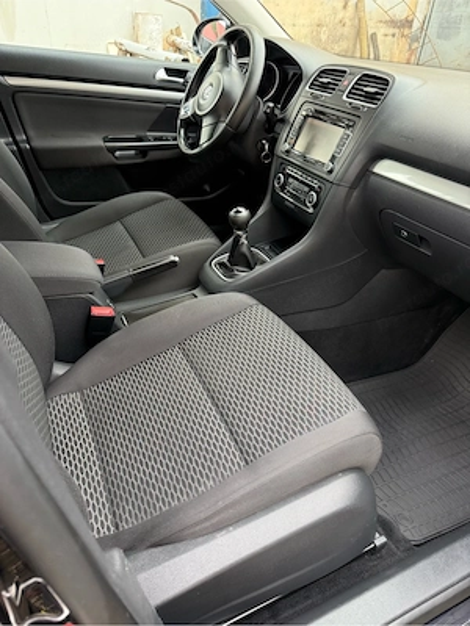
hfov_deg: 56.8
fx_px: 434
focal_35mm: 24
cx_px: 235
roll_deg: -6.3
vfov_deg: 71.6
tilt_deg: -34.4
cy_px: 313
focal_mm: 6.76
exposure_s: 1/173
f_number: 1.78
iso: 200
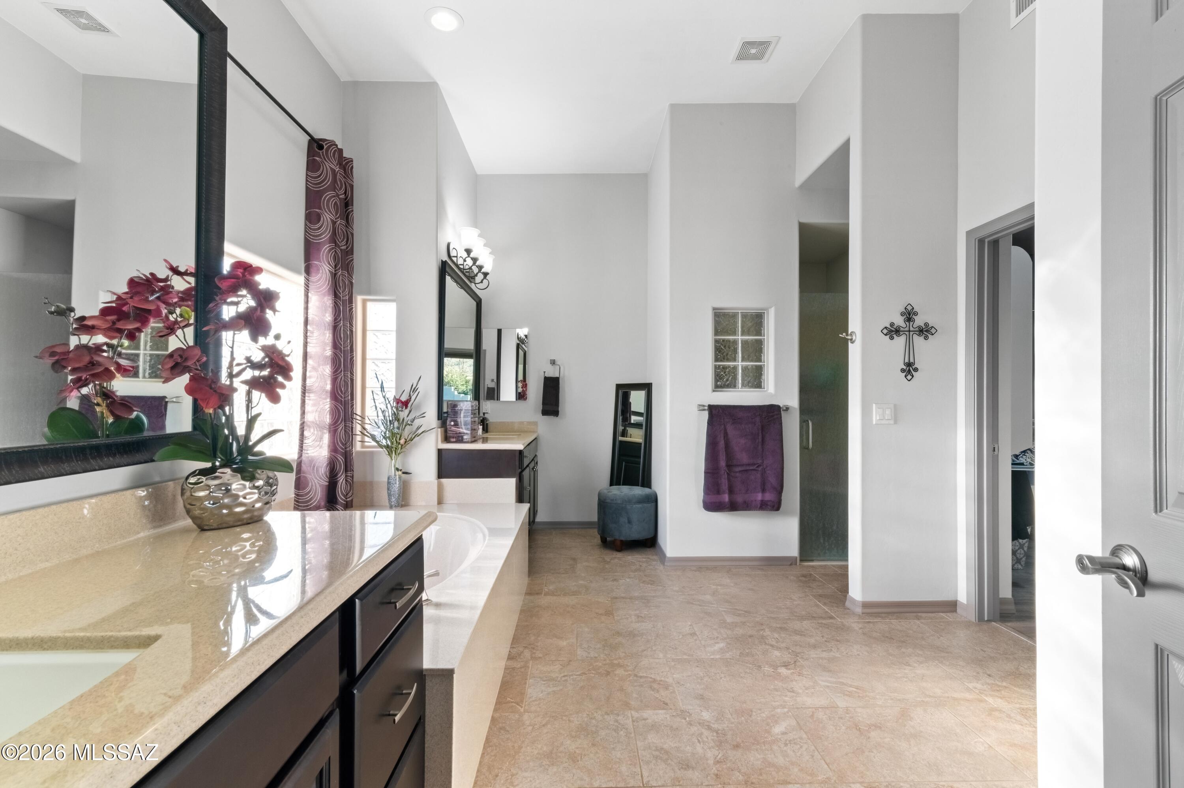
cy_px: 394
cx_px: 592
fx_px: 526
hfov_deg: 96.8
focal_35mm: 16
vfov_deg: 73.7
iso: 800
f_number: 22
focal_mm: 16
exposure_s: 1/2
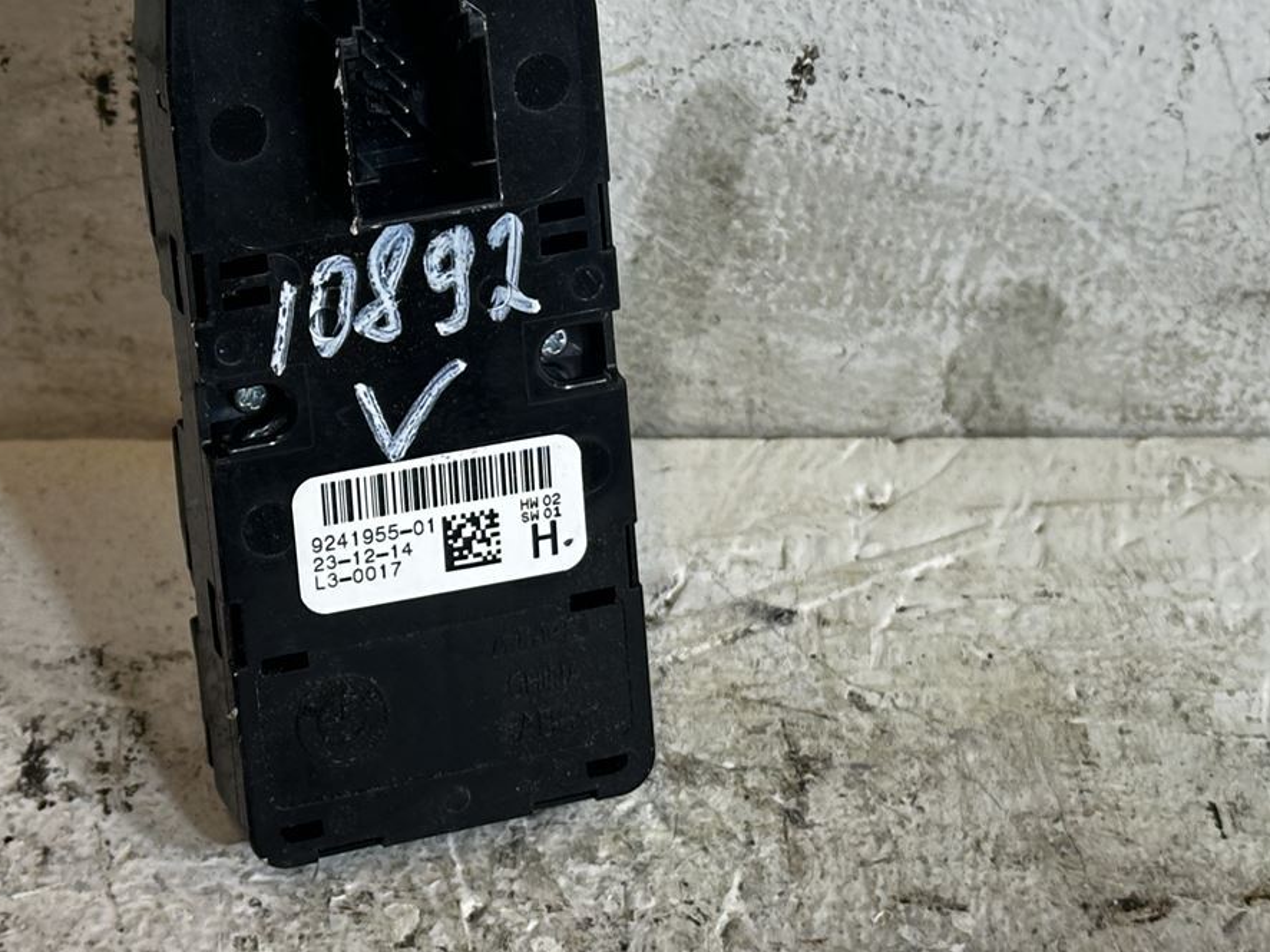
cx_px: 390
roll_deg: -0.4
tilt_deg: -34.0
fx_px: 4071
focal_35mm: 111
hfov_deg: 17.7
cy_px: 149
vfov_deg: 13.3
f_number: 1.78
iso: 50
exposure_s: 1/50
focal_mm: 6.86
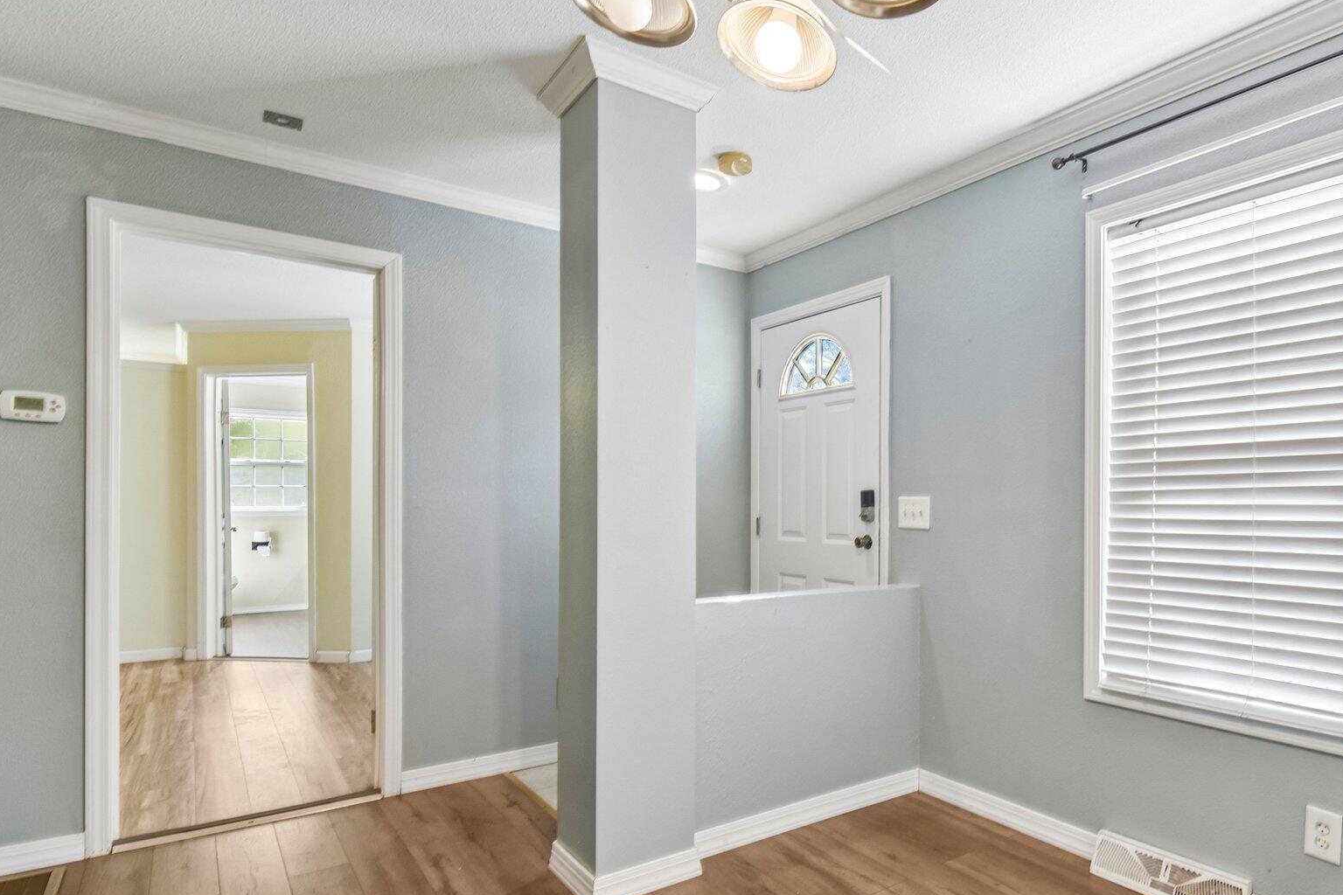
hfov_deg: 81.9
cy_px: 507
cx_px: 865
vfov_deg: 61.7
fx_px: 746
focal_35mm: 20
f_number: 8
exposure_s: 1/30
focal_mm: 15
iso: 400
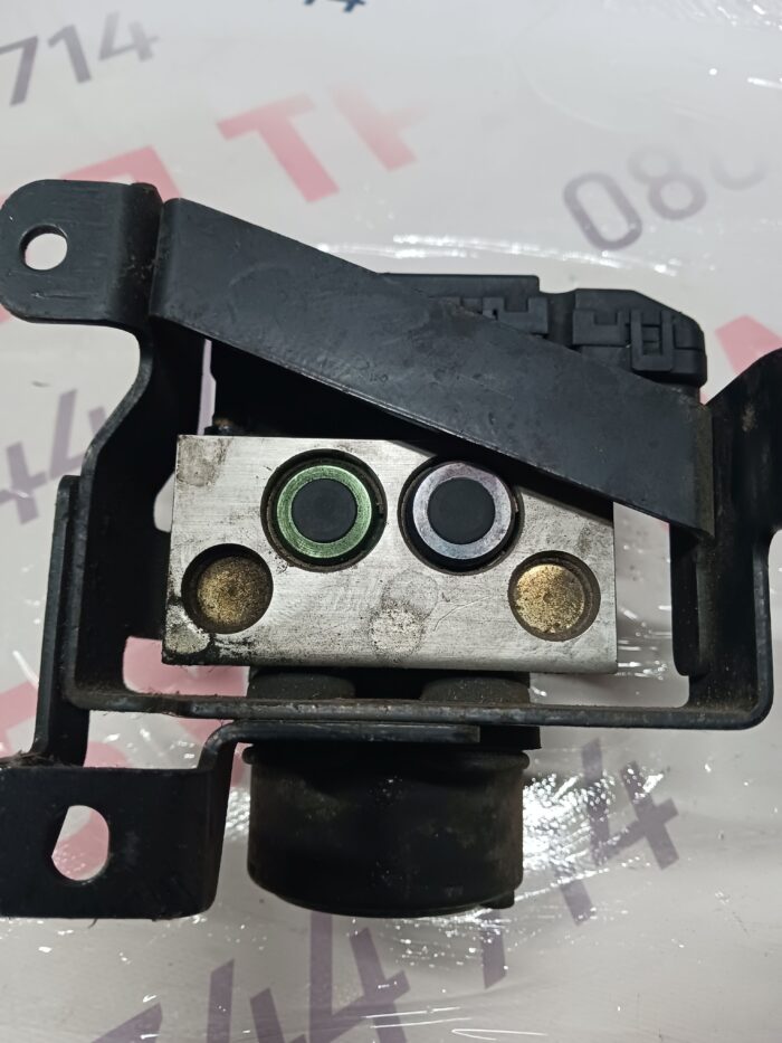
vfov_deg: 65.3
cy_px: 522
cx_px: 391
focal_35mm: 27
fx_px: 813
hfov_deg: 51.4
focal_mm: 4
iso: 320
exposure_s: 1/25
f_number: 1.8
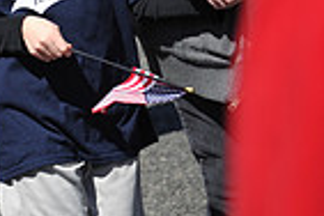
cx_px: -340
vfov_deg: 4.8
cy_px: -94
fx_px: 2583
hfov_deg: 6.9
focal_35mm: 287
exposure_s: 1/1000
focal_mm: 70
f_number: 5
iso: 200
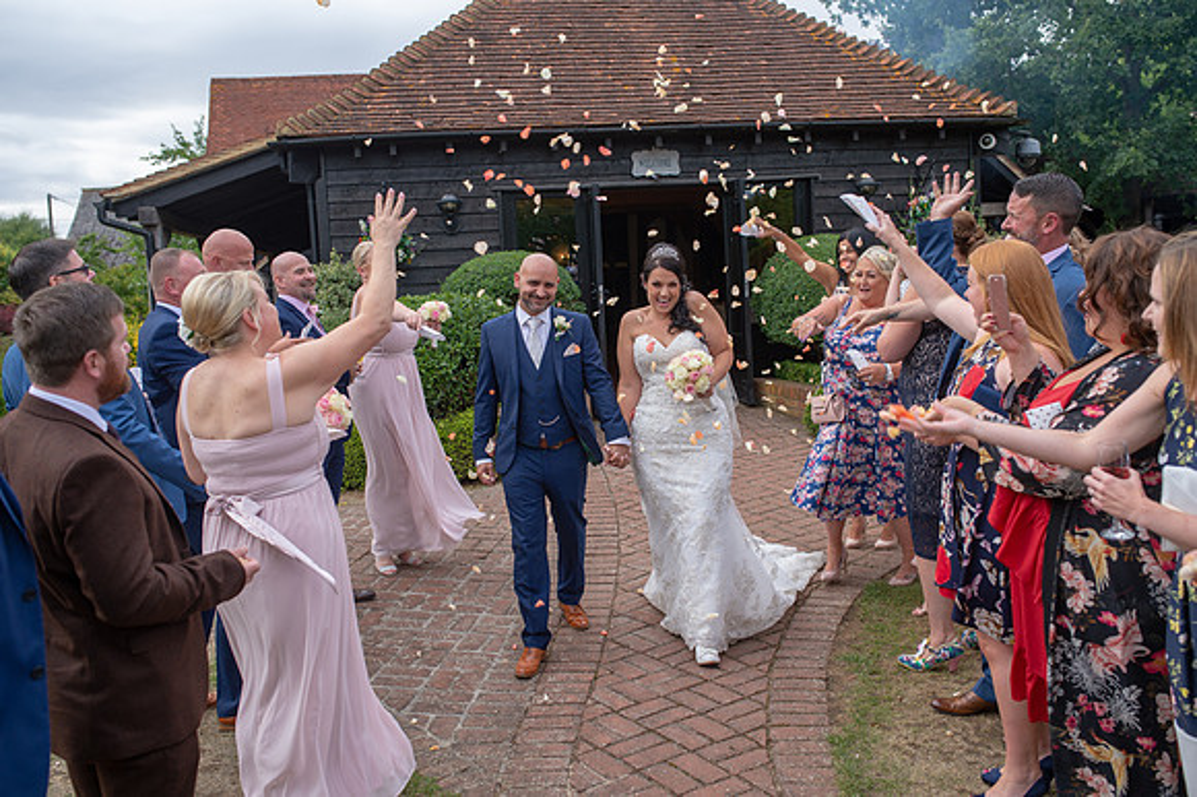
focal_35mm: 35
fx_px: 1163
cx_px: 598
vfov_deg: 37.8
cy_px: 398
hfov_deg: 54.5
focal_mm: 35
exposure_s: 1/500
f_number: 4
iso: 100
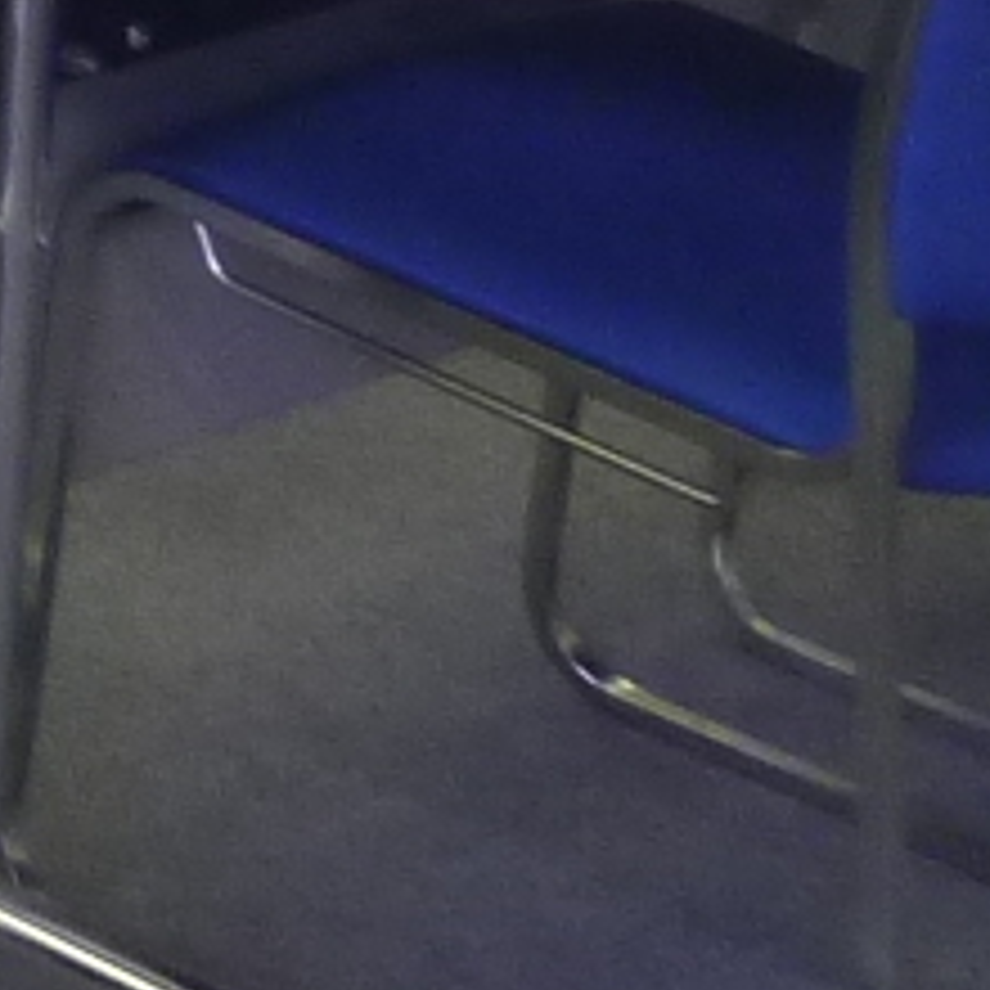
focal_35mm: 206
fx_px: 6665
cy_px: -1827
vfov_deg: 7.6
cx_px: -2686
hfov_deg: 6.9
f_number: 2.8
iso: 160
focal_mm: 4.5
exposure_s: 1/30
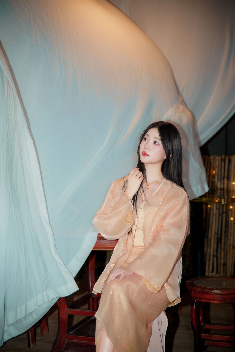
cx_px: 118
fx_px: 734
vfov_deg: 27.0
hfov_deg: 18.2
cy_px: 176
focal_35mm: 75
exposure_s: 1/80
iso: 500
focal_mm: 75
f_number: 2.8
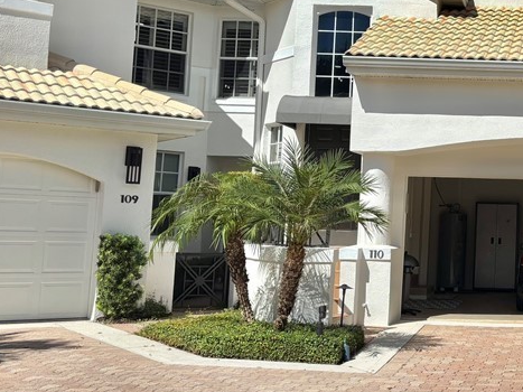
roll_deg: -1.4
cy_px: 140
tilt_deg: +6.3
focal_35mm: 57
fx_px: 861
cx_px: 552
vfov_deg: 25.5
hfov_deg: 30.7
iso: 50
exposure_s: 1/7194
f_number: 1.6
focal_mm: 5.96
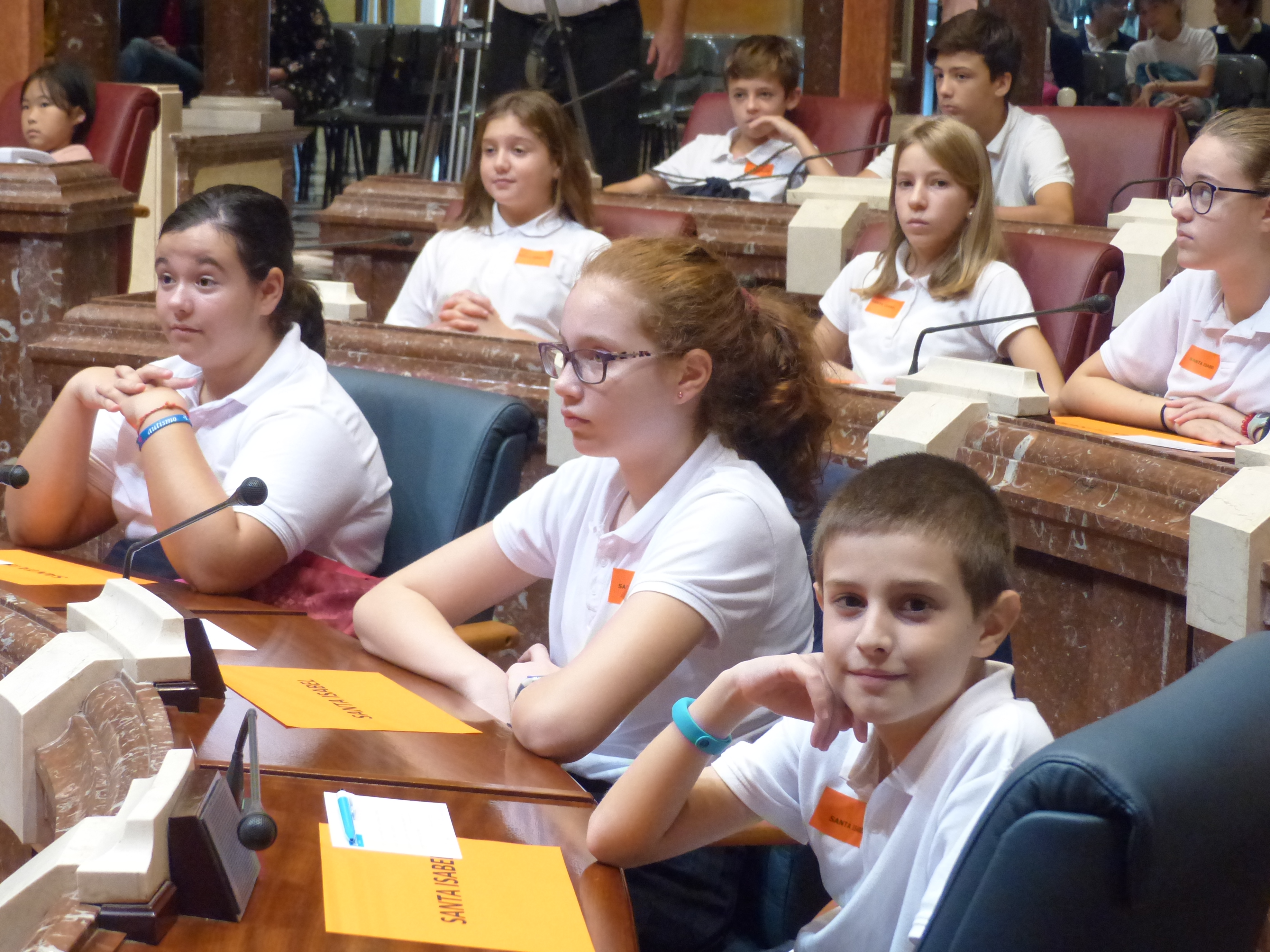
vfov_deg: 18.7
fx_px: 2898
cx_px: 630
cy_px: 477
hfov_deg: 24.7
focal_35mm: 79
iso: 800
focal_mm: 14
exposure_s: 1/60
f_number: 2.8
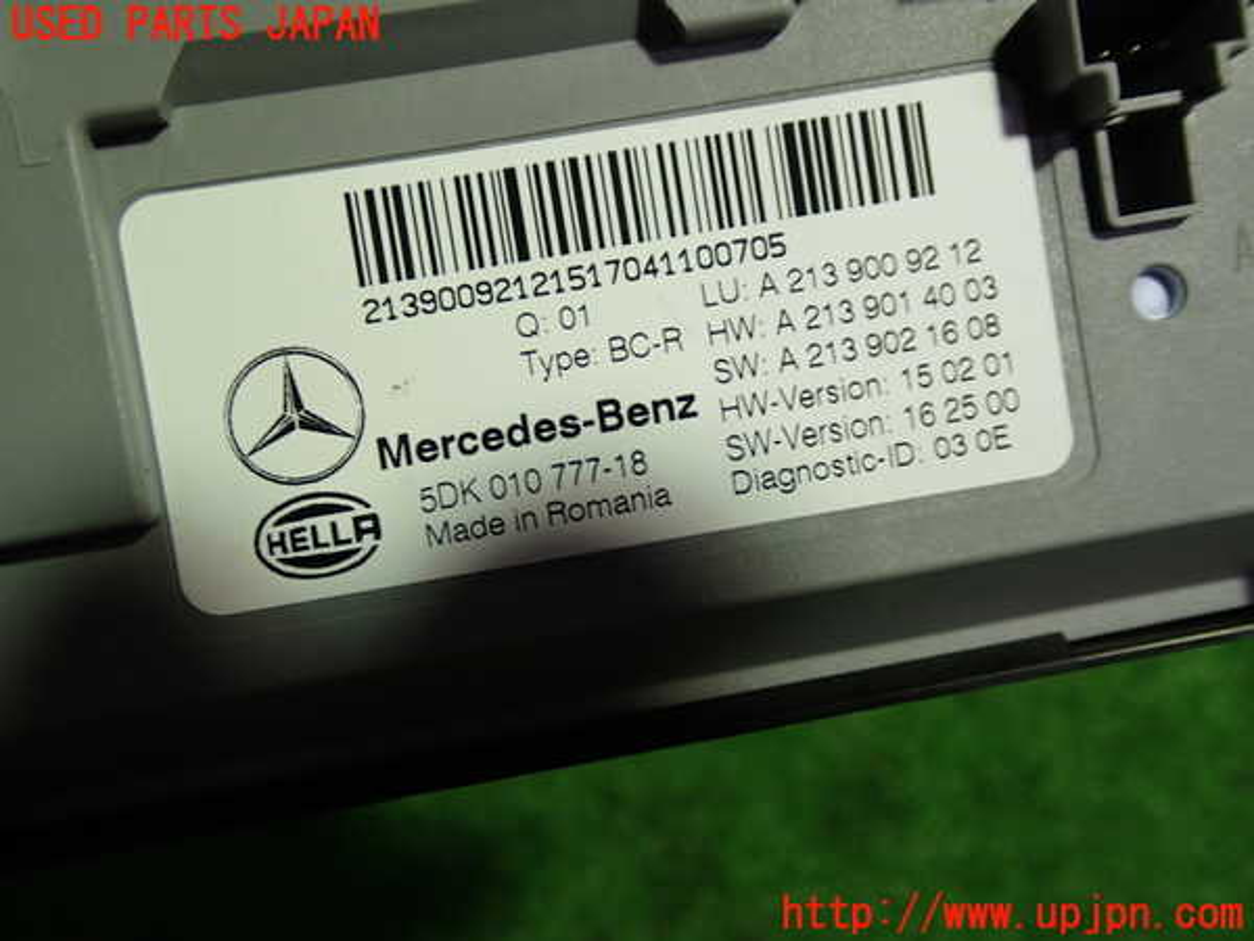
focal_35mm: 36
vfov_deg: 39.7
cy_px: 470
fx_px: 1304
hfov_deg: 51.4
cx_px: 627
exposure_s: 1/60
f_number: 2.5
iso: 200
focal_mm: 6.37
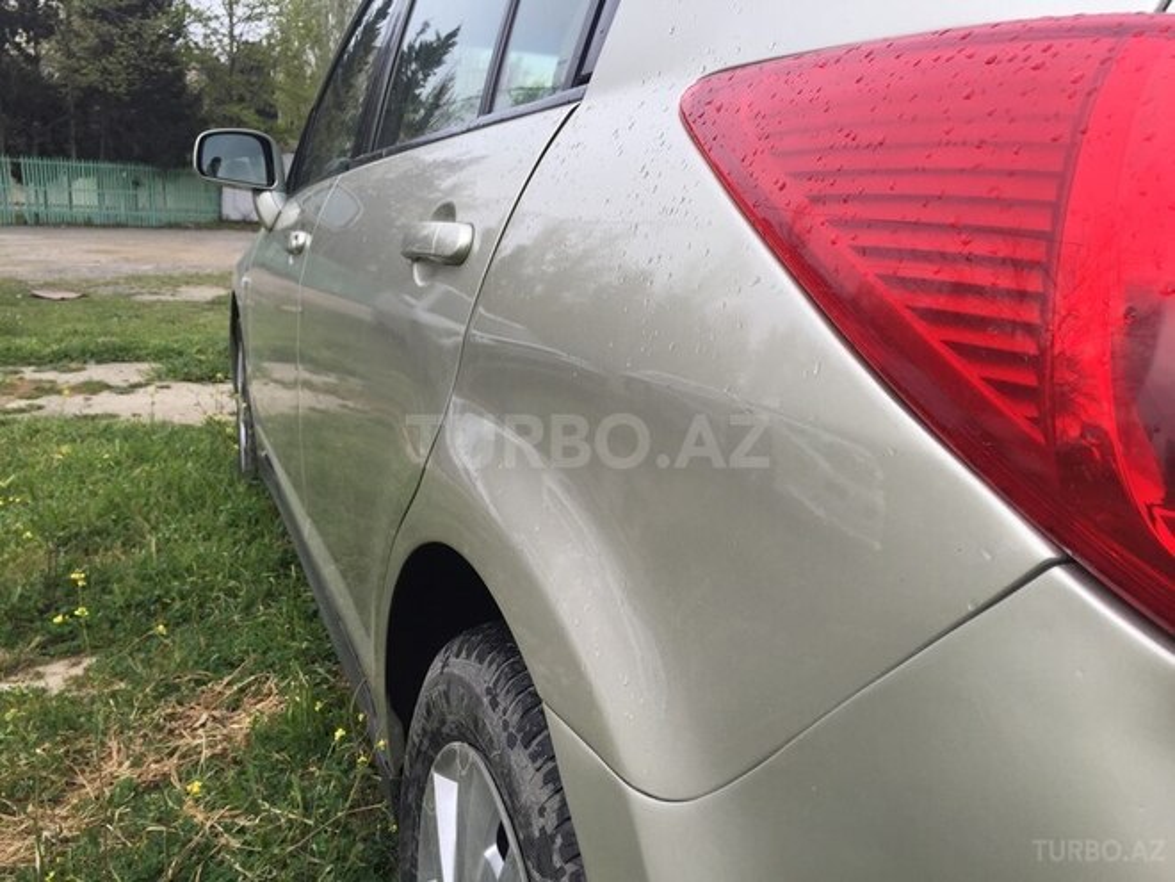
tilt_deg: -12.9
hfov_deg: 61.7
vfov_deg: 48.2
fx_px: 984
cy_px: 441
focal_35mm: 29
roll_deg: -3.5
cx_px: 588
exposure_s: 1/706
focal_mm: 4.15
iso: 32
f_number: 2.2
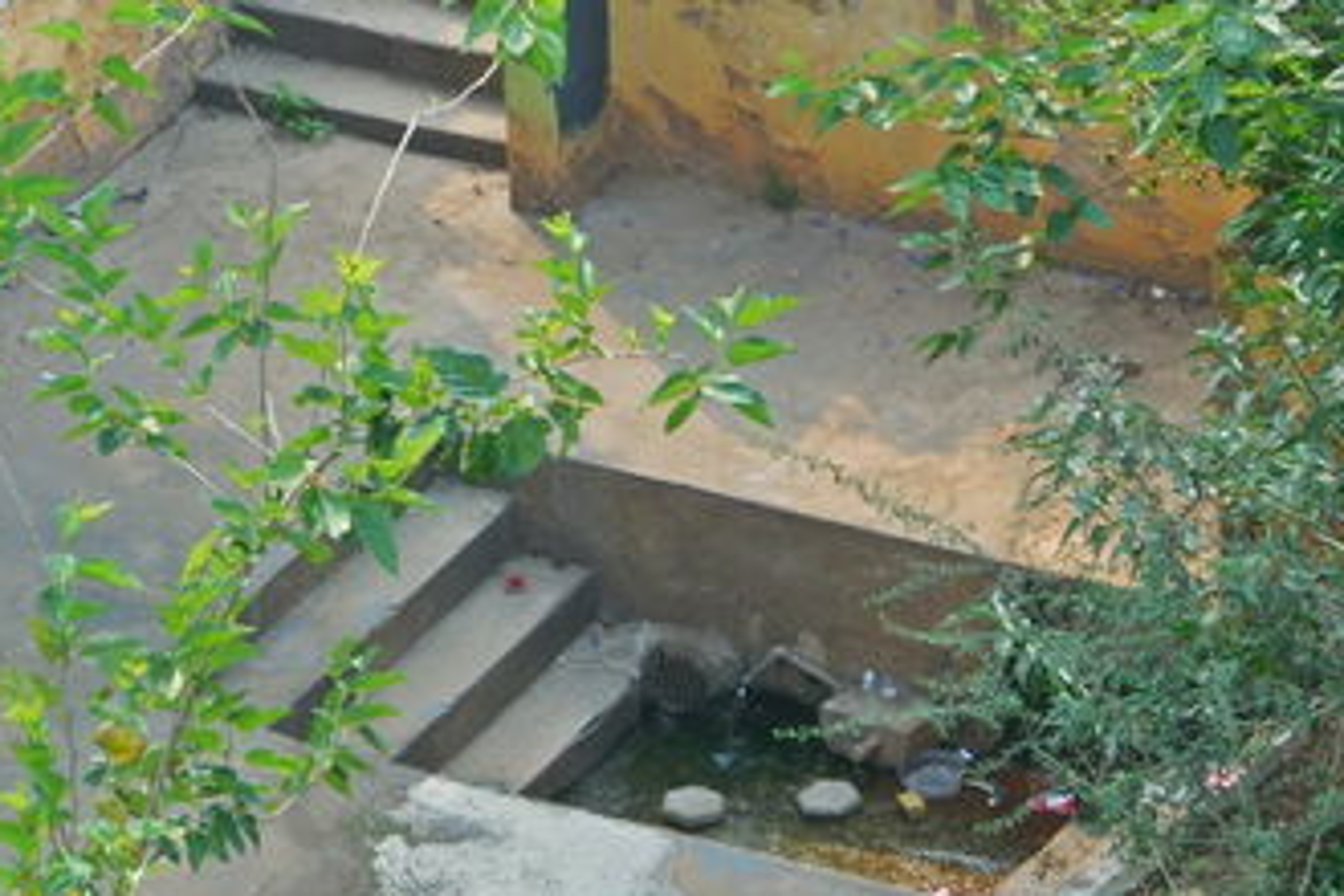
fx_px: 7578
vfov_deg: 6.8
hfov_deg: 10.1
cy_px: 310
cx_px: 668
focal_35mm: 203
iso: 140
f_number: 6.1
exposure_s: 1/60
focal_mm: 23.9
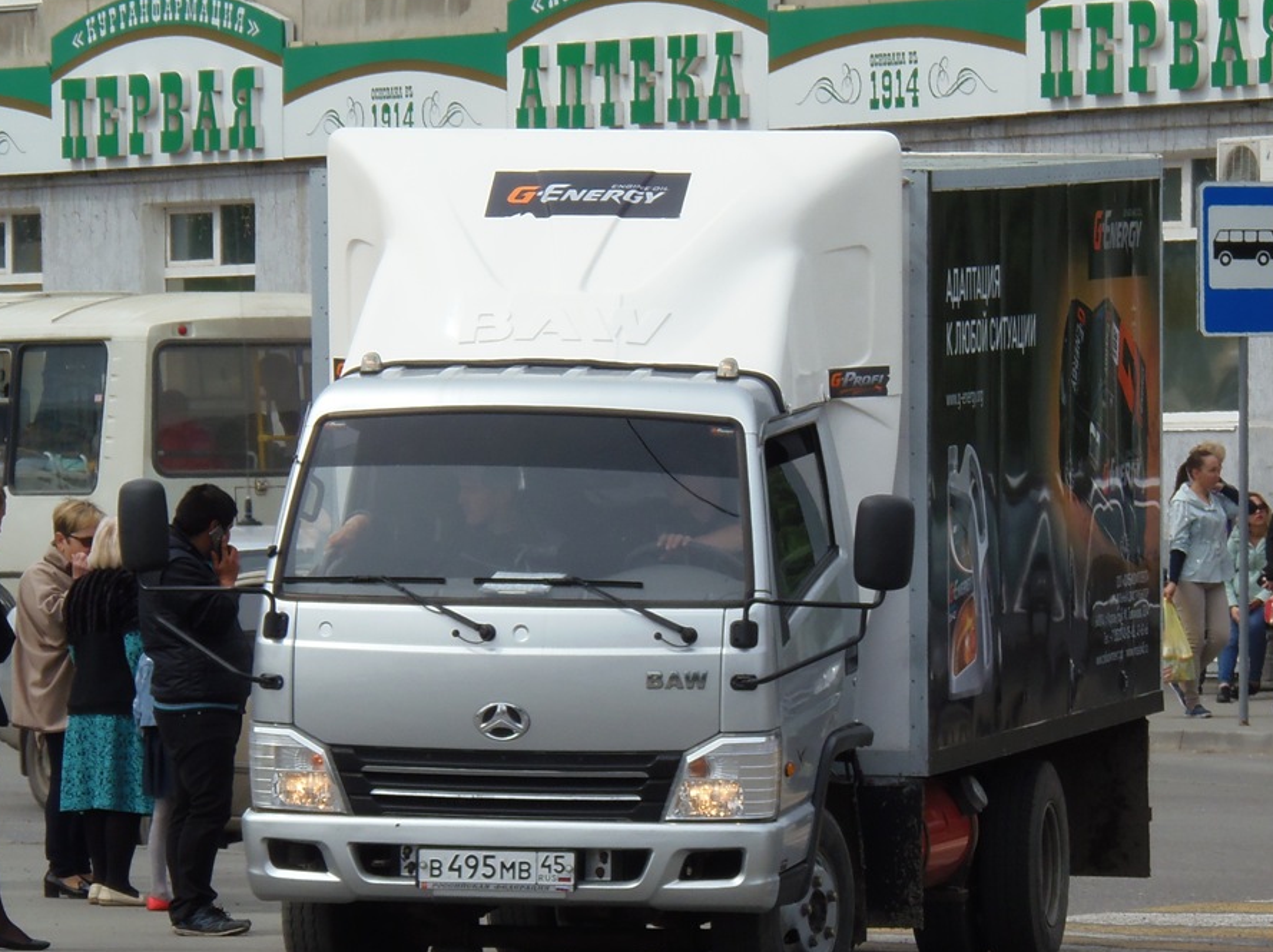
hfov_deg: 8.2
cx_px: 599
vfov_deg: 6.1
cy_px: 530
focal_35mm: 243
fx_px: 8928
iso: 64
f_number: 5
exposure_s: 1/400
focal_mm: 39.2
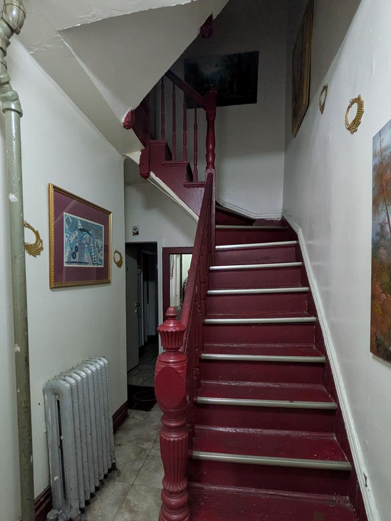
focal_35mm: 19
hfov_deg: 68.6
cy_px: 291
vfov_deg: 84.3
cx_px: 186
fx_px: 286
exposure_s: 1/30
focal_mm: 1.83
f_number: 2.2
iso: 514
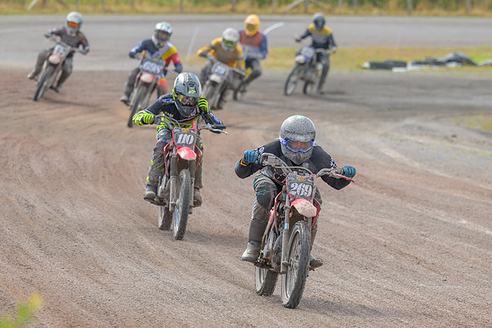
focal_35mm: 325
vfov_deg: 4.2
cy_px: 197
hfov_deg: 6.3
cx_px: 299
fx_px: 4443
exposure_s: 1/500
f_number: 4
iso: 140
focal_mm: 170
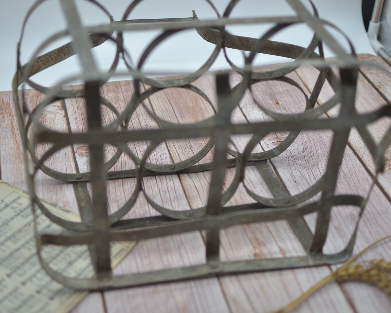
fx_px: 689
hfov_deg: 31.7
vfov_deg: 25.6
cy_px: 158
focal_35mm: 60
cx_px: 187
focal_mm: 35
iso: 100
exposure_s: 1/500
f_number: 1.8
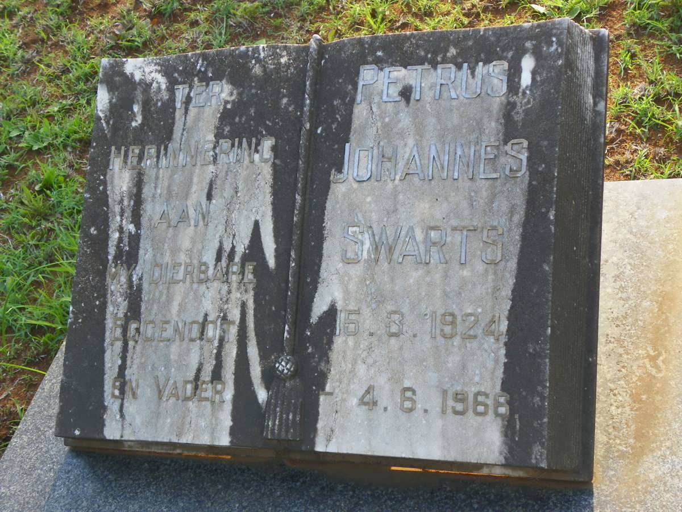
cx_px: 341
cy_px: 256
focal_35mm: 58
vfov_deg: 25.2
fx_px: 1143
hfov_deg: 33.2
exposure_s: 1/125
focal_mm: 10.3
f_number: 3.5
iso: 64
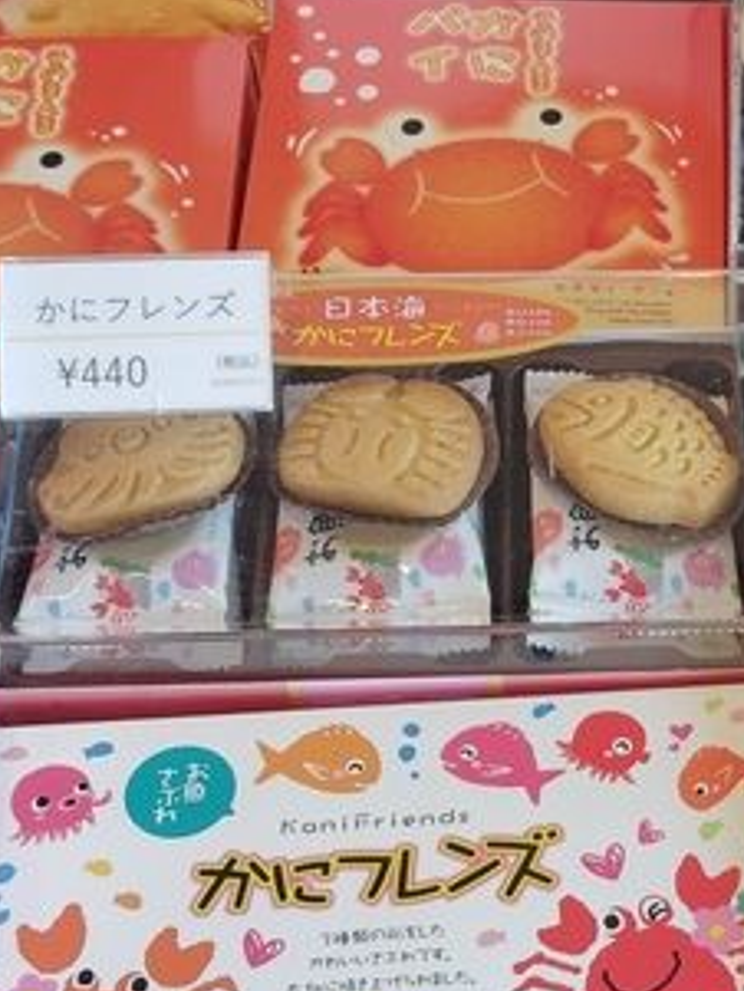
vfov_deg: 25.6
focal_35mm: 76
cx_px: 723
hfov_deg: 18.9
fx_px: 2176
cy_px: 570
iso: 288
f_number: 1.8
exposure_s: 1/100
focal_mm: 4.22
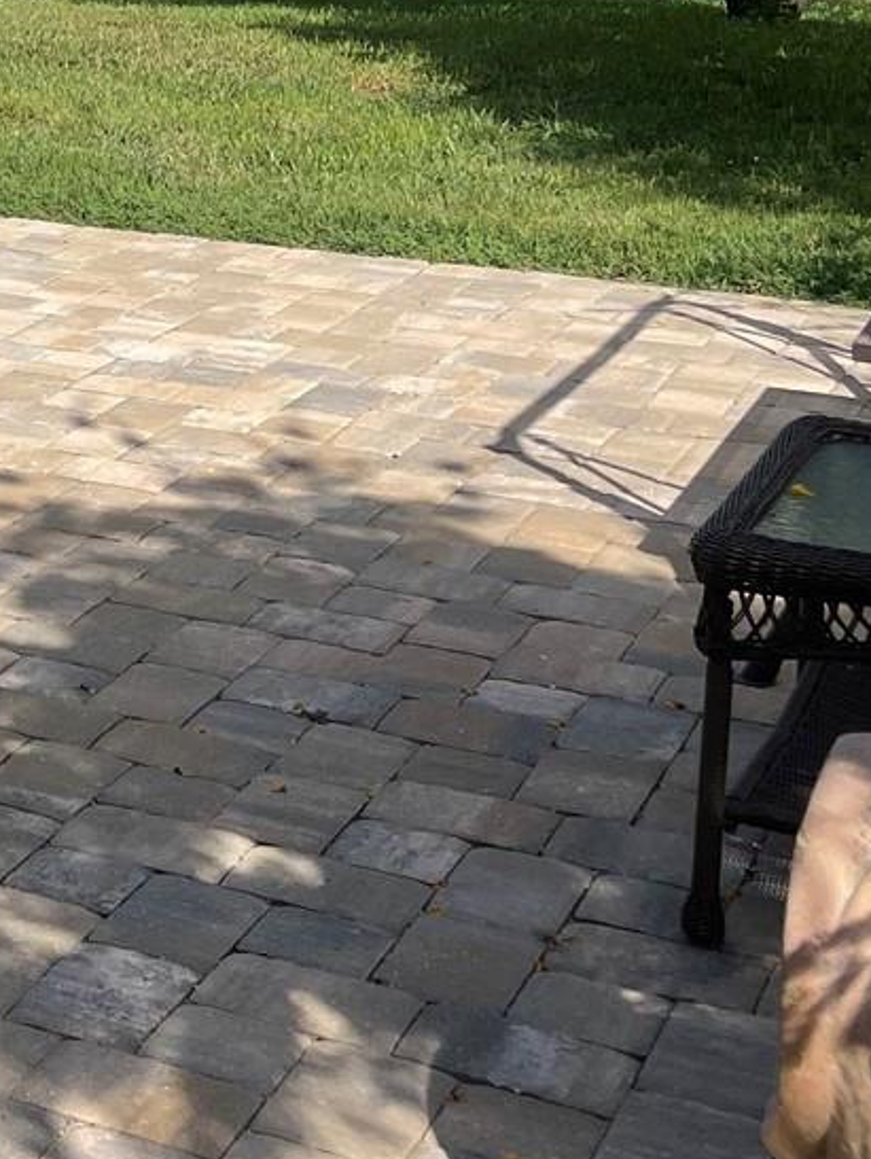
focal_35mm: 76
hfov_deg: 17.5
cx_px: -428
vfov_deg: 24.2
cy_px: -64
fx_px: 2547
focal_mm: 4.2
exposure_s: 1/3205
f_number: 1.6
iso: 32
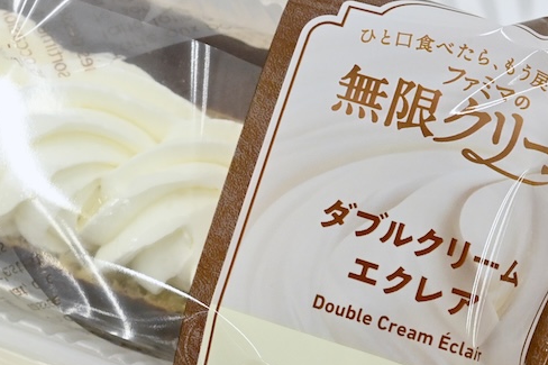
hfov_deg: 16.6
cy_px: 186
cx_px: 124
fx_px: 1872
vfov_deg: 11.1
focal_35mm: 123
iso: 6400
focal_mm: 60
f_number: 10
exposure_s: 1/250
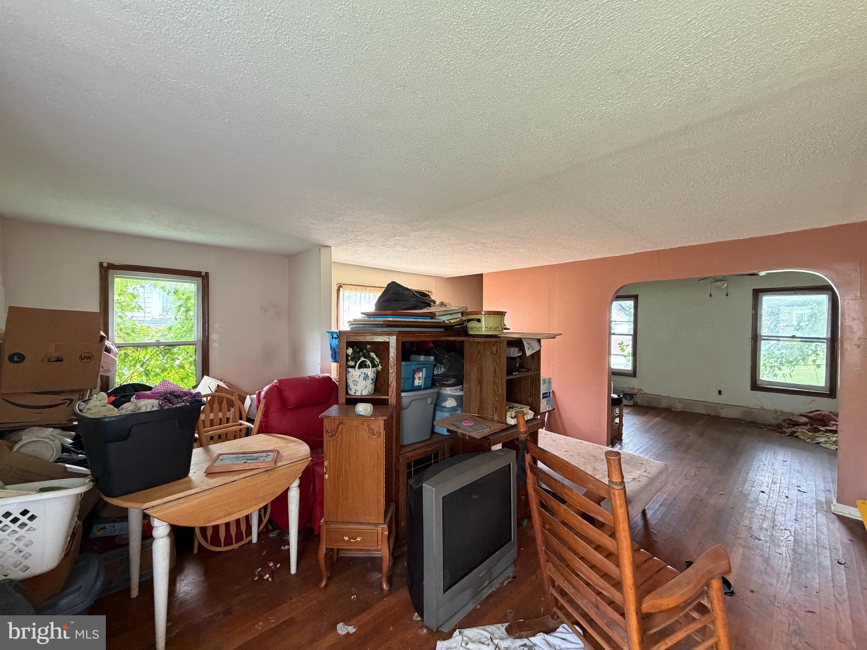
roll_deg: +0.0
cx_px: 434
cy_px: 325
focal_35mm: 14
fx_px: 351
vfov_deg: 85.7
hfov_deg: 102.1
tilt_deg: -0.3
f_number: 2.2
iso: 500
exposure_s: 1/60
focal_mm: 2.22
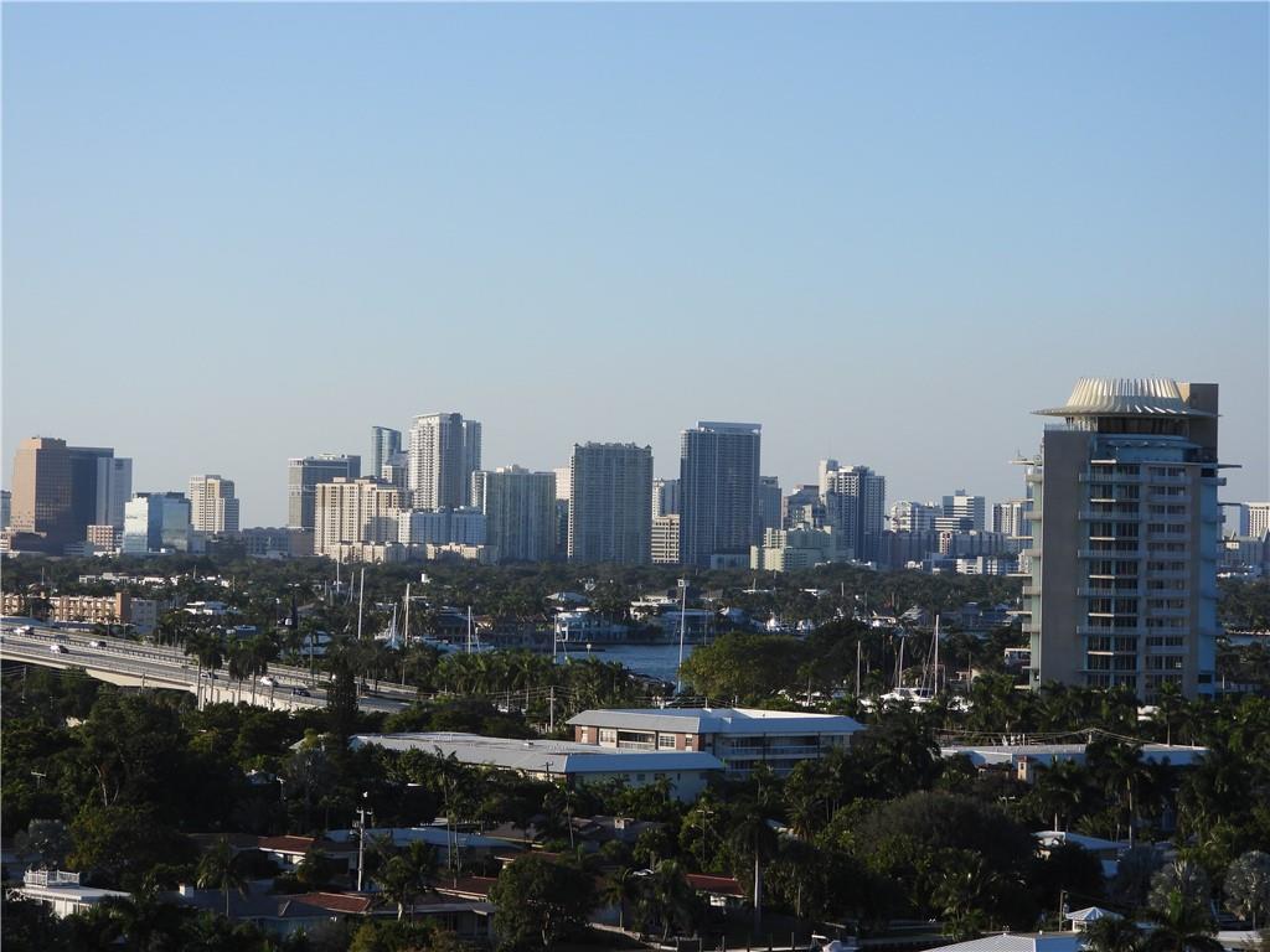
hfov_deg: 17.1
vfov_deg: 12.9
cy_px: 476
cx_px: 635
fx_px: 4219
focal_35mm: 115
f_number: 4
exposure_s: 1/1000
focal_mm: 20.7
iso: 100
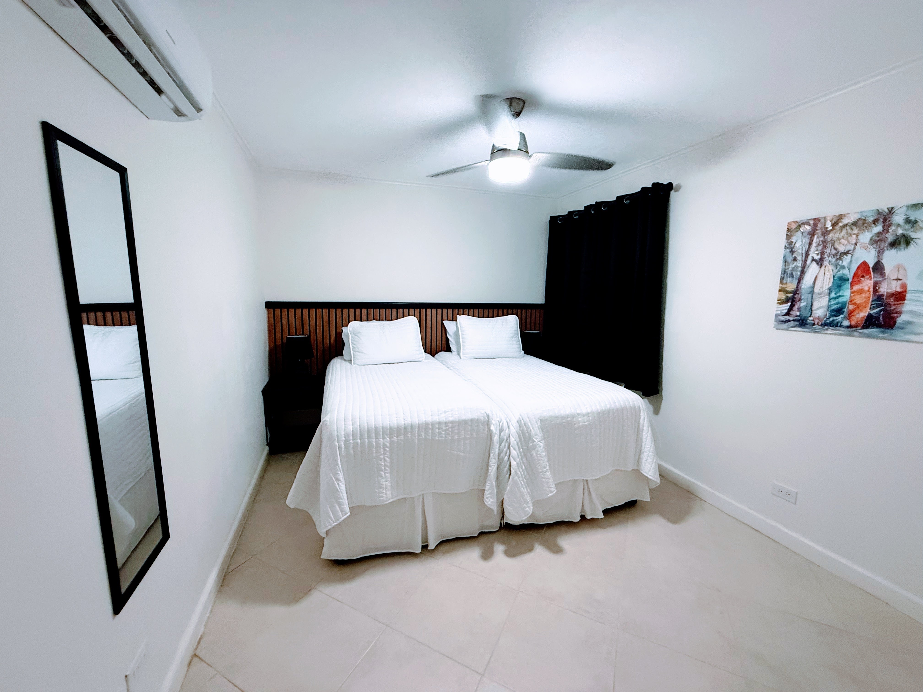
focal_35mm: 14
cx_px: 462
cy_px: 346
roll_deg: -1.0
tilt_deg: -7.5
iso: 500
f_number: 2.2
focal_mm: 2.22
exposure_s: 1/50
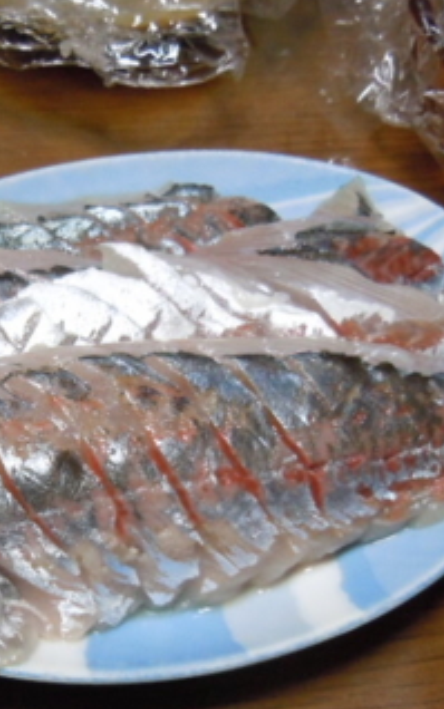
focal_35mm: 60
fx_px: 1161
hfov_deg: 21.1
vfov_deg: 33.8
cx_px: 27
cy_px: 444
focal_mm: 5.4
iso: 400
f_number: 3.5
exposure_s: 1/30
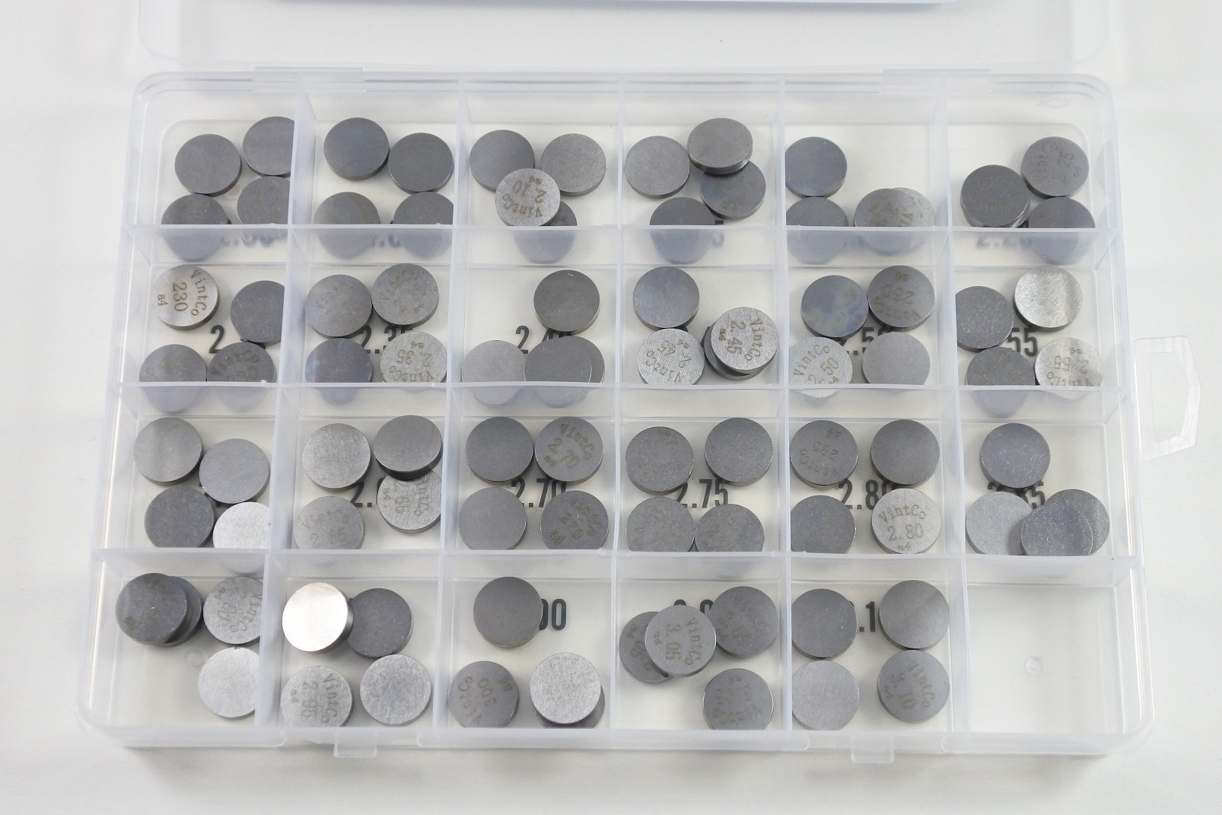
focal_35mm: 46
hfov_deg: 42.7
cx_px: 611
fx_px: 1561
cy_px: 408
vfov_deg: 29.2
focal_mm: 17.2
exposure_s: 1/125
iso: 720
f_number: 4.5
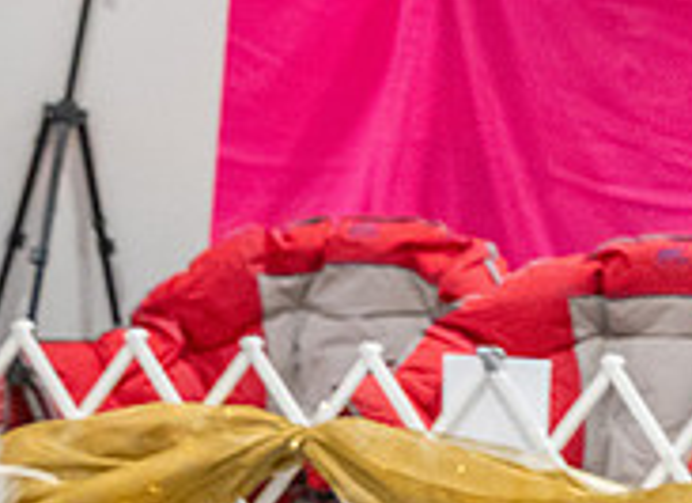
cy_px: 72
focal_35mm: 798
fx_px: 15777
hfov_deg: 2.5
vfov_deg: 1.8
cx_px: -401
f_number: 2.8
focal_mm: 200
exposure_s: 1/250
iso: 6400
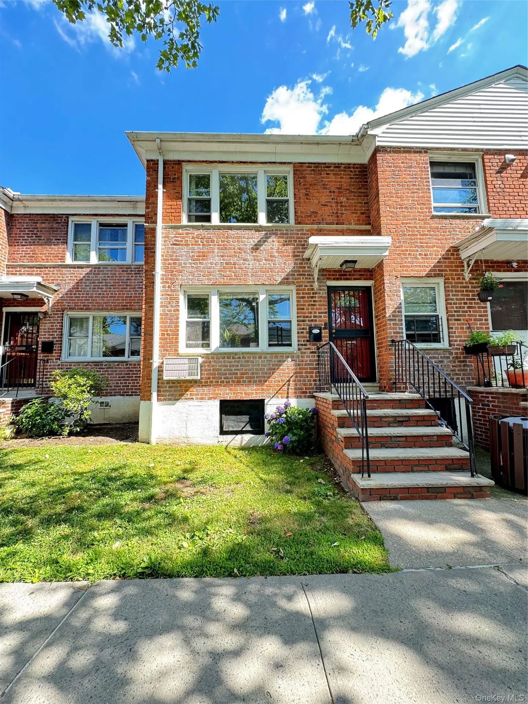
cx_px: 264
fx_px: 285
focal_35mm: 14
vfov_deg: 102.1
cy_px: 352
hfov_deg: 85.7
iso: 80
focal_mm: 2.22
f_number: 2.2
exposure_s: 1/99
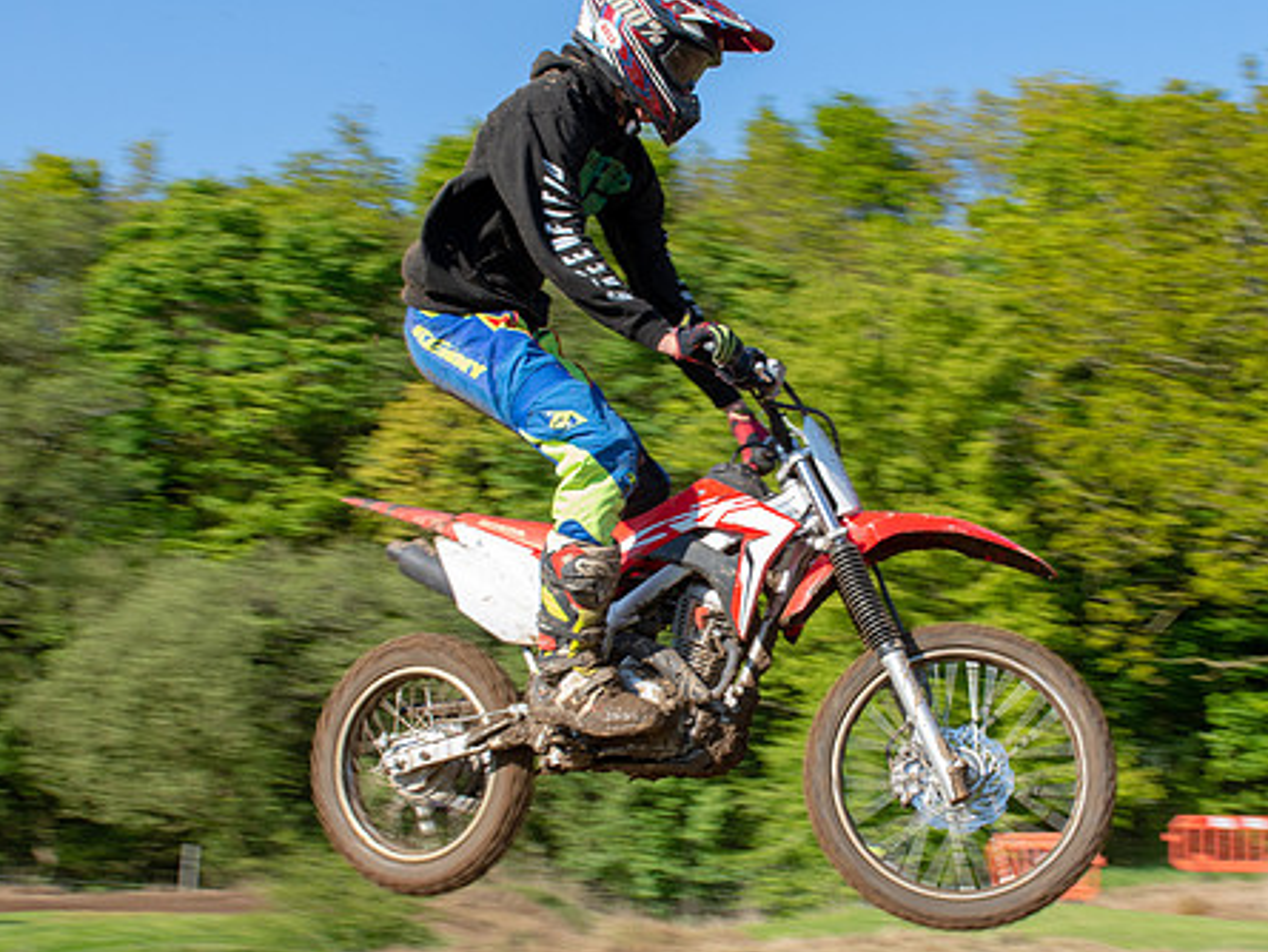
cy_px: 568
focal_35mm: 60
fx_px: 2198
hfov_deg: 32.1
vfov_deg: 24.4
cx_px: 768
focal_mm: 24
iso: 320
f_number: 6.3
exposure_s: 1/320
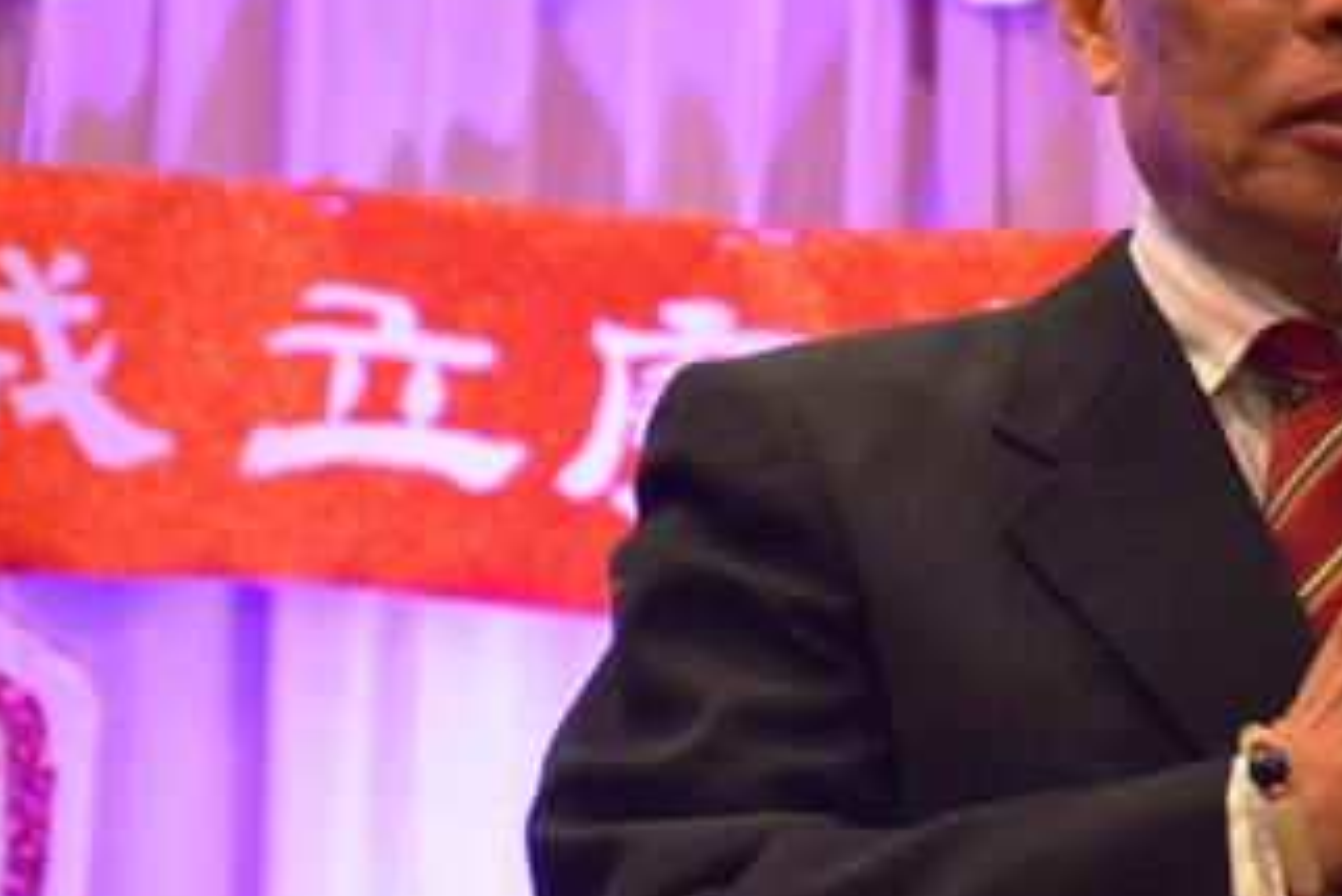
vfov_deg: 6.2
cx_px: 959
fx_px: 8316
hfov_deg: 9.2
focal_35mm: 223
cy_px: 313
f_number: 5.3
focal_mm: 75
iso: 5000
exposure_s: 1/80
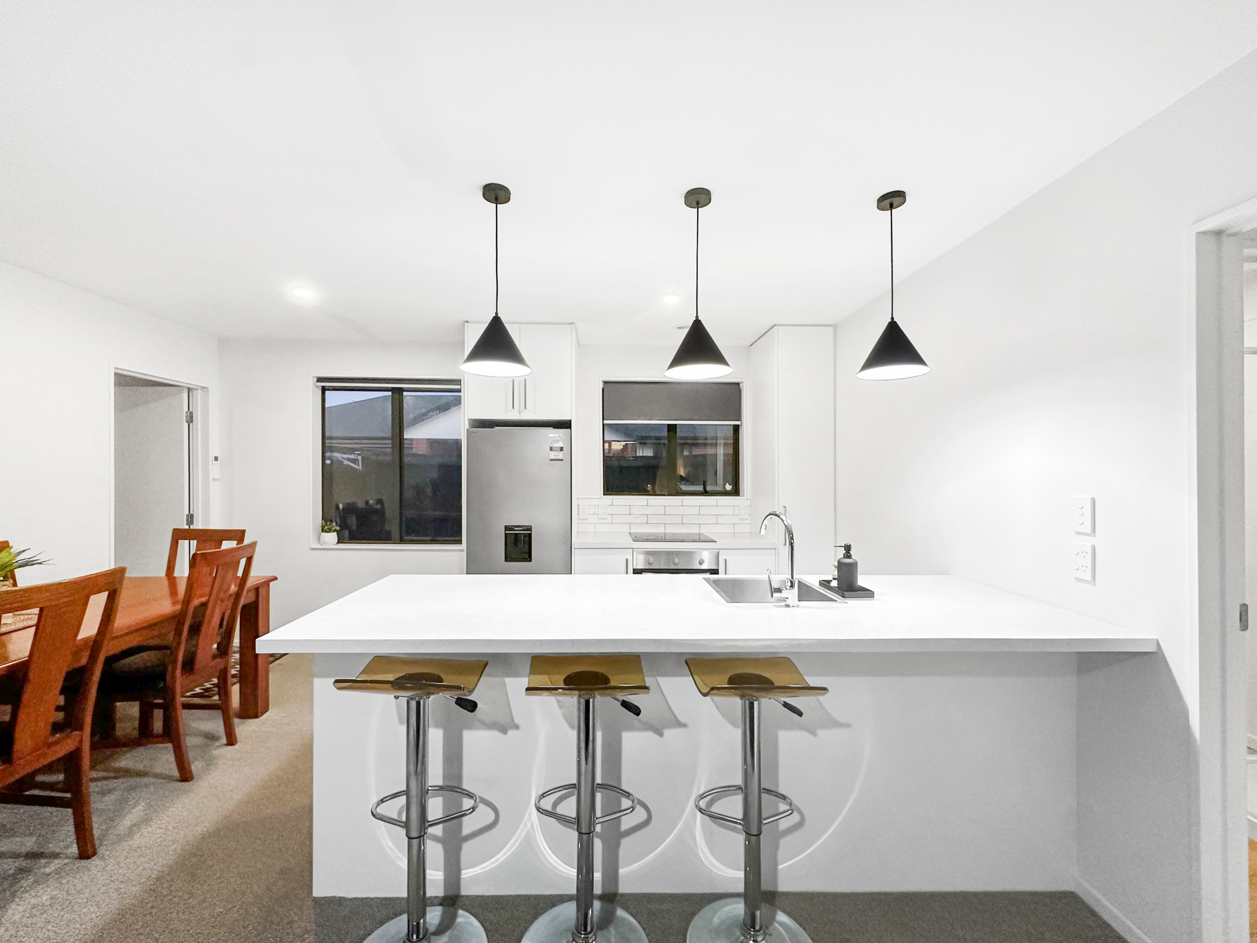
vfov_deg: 85.7
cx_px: 628
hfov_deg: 102.1
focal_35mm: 14
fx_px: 508
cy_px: 472
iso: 200
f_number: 2.2
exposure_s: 1/100
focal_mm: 2.22
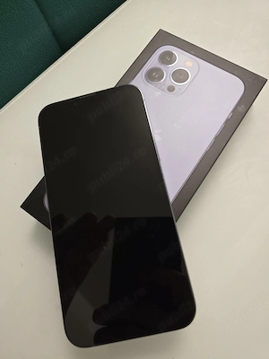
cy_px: 180
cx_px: 134
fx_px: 238
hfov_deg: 58.9
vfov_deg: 73.9
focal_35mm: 23
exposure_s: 1/37.2
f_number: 1.7
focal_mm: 6.3
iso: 1000
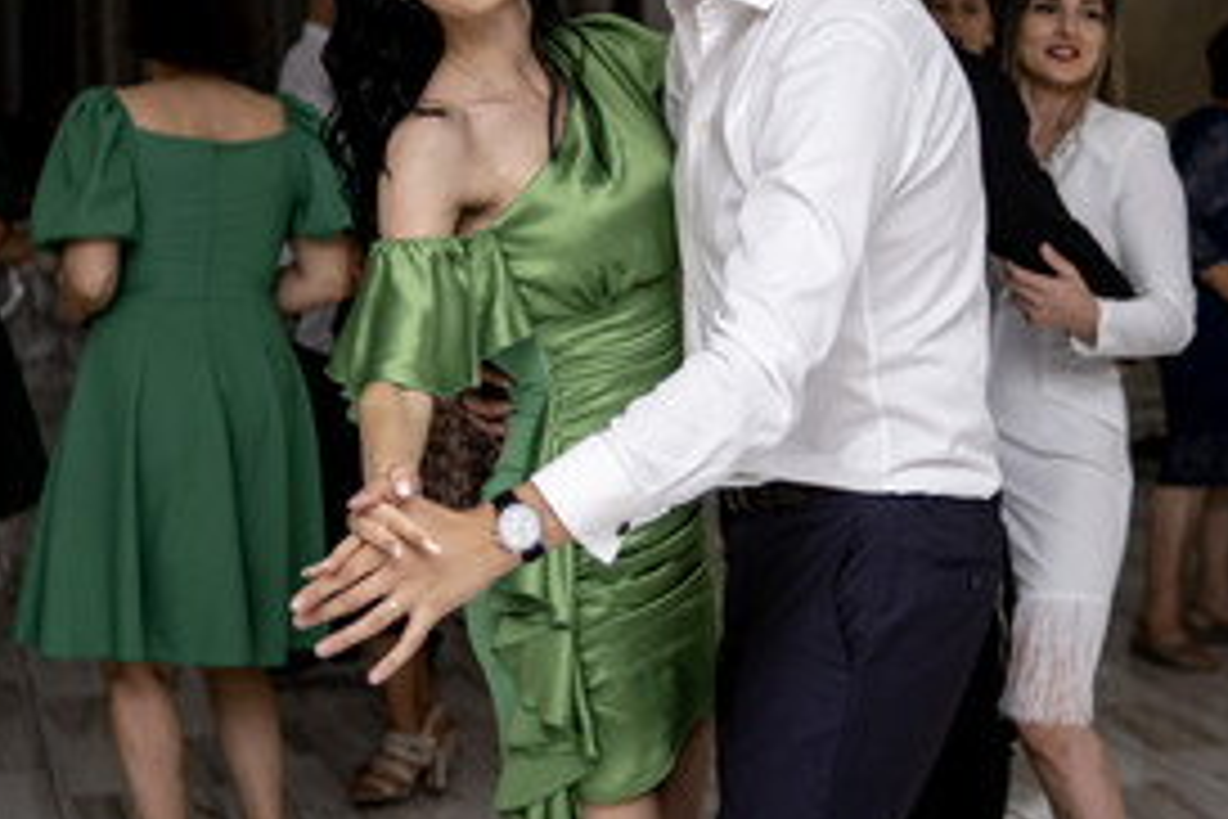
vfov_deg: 16.6
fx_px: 2797
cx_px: 621
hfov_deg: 24.8
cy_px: 362
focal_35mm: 82
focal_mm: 23
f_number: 1.4
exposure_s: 1/200
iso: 640
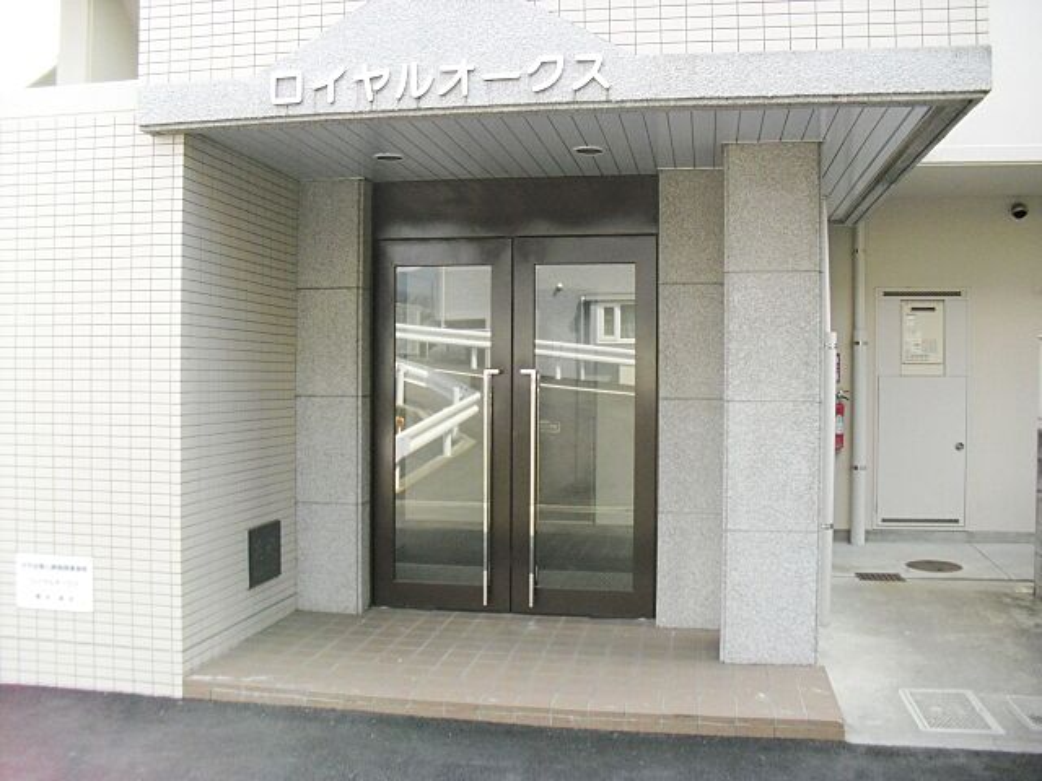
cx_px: 521
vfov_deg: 39.7
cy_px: 390
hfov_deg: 51.4
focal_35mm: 36
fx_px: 1084
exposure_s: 1/400
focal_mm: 6.3
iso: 200
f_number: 3.1
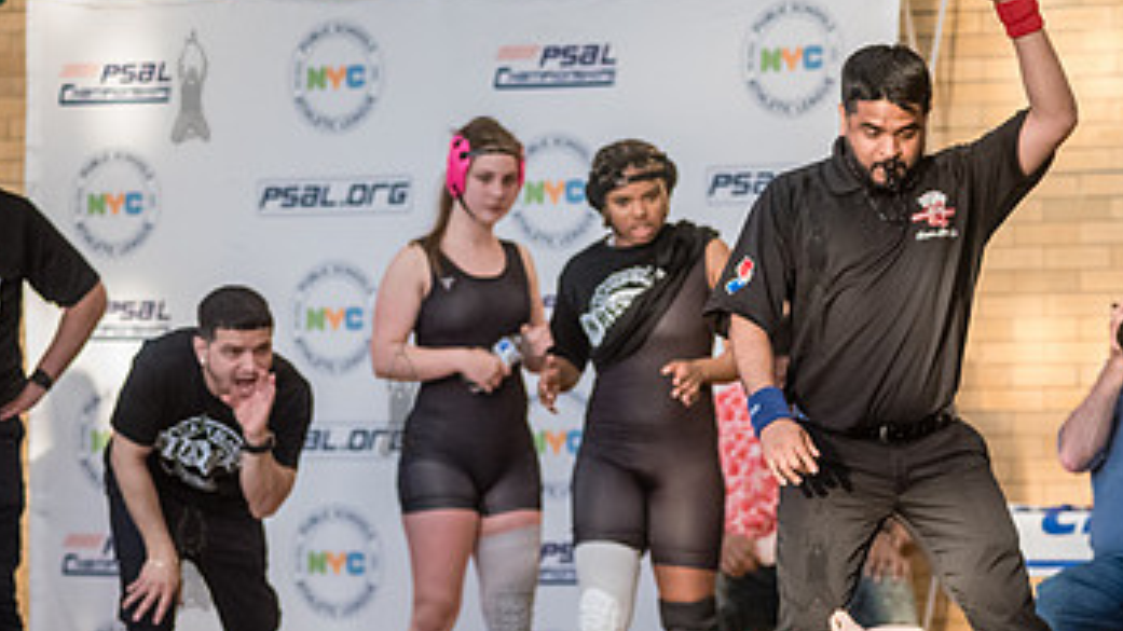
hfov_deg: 10.2
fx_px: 6282
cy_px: 641
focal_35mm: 211
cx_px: 850
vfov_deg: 5.7
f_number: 3.5
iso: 5000
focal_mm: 105
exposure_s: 1/400
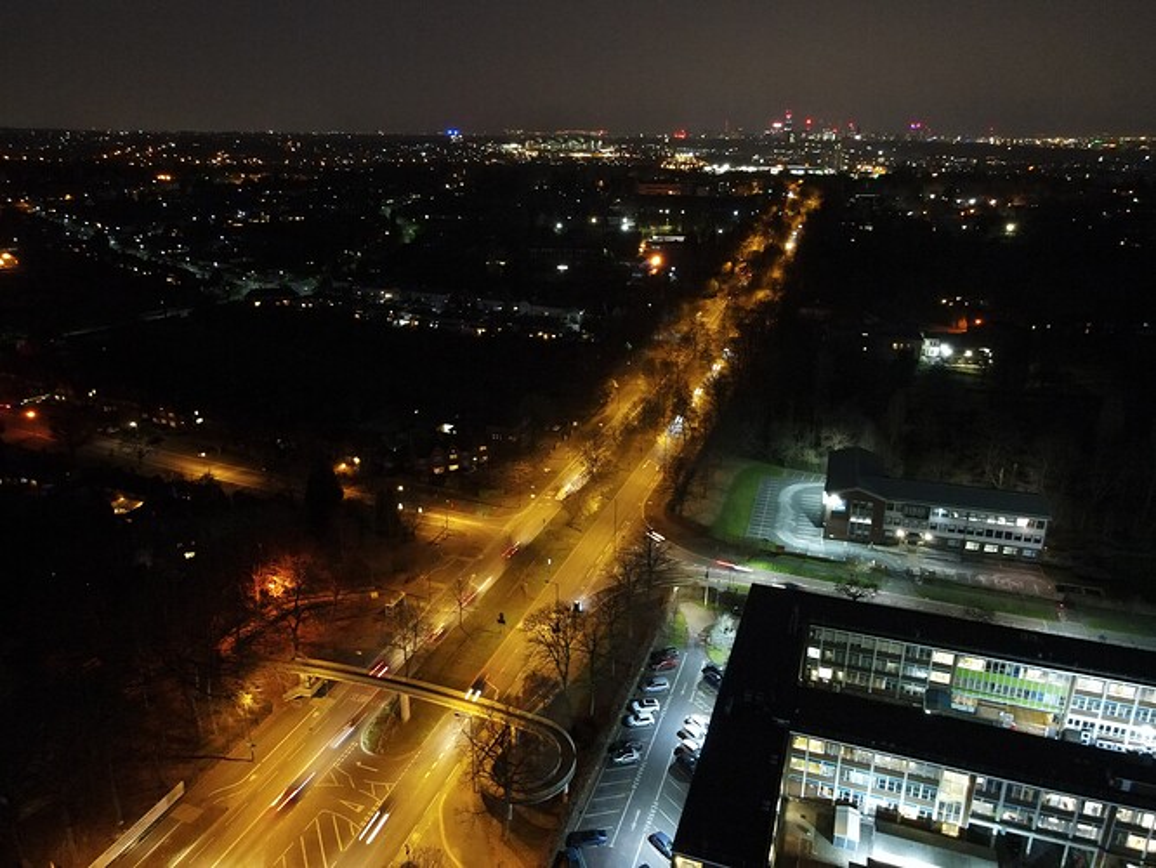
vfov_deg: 56.8
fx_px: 802
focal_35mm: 24
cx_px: 578
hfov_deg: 71.6
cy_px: 434
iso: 2220
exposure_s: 1/3
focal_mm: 4.5
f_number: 2.8
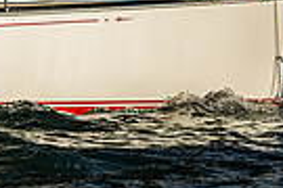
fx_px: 7043
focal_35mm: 896
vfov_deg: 1.5
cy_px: -136
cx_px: -347
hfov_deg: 2.3
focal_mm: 190
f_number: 5
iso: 200
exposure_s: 1/2000
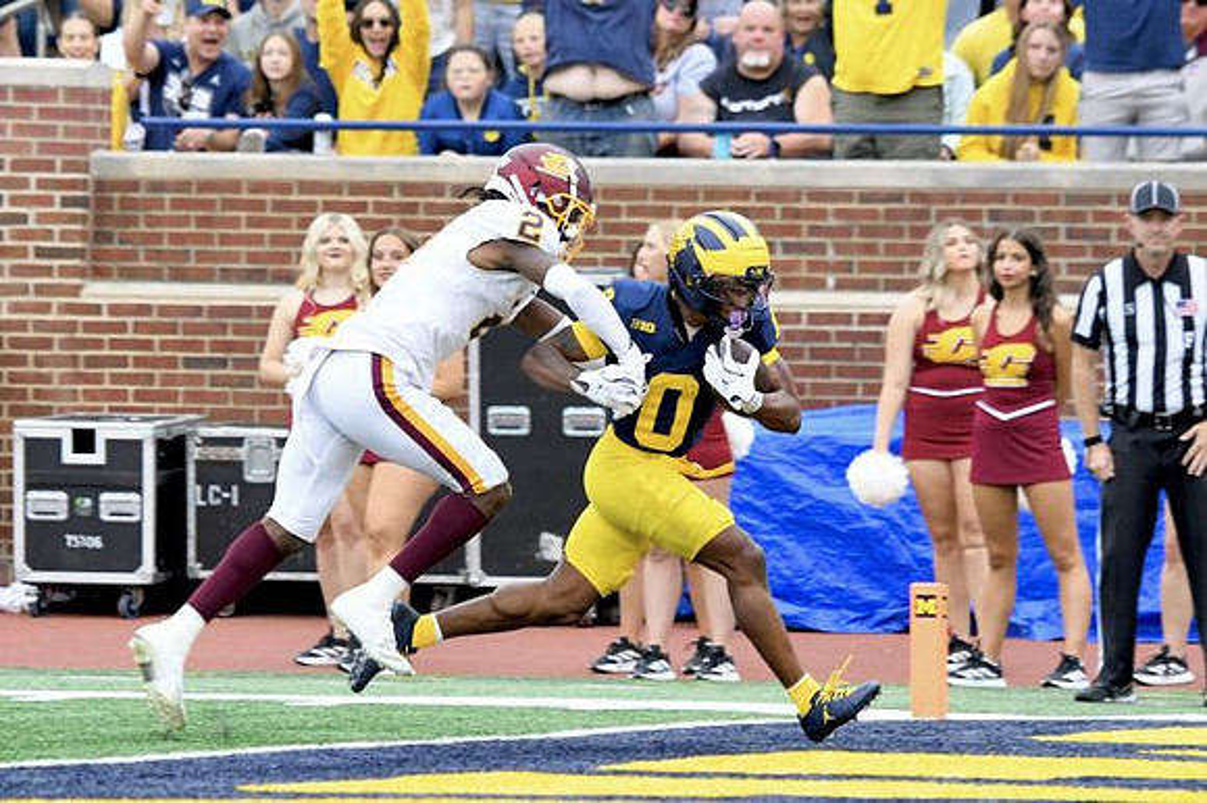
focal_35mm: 345
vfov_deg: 4.0
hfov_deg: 6.0
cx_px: 604
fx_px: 11560
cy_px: 402
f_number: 5.3
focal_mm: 230
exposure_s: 1/1000
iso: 1600
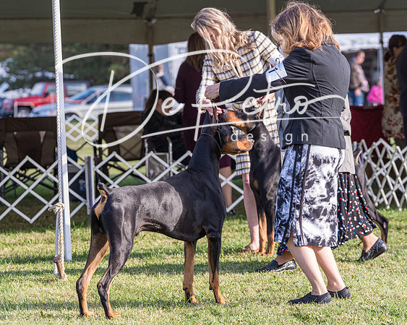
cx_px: 204
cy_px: 162
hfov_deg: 11.1
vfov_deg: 8.9
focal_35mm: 173
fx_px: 2088
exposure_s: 1/1000
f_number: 5.6
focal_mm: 154
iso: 1000
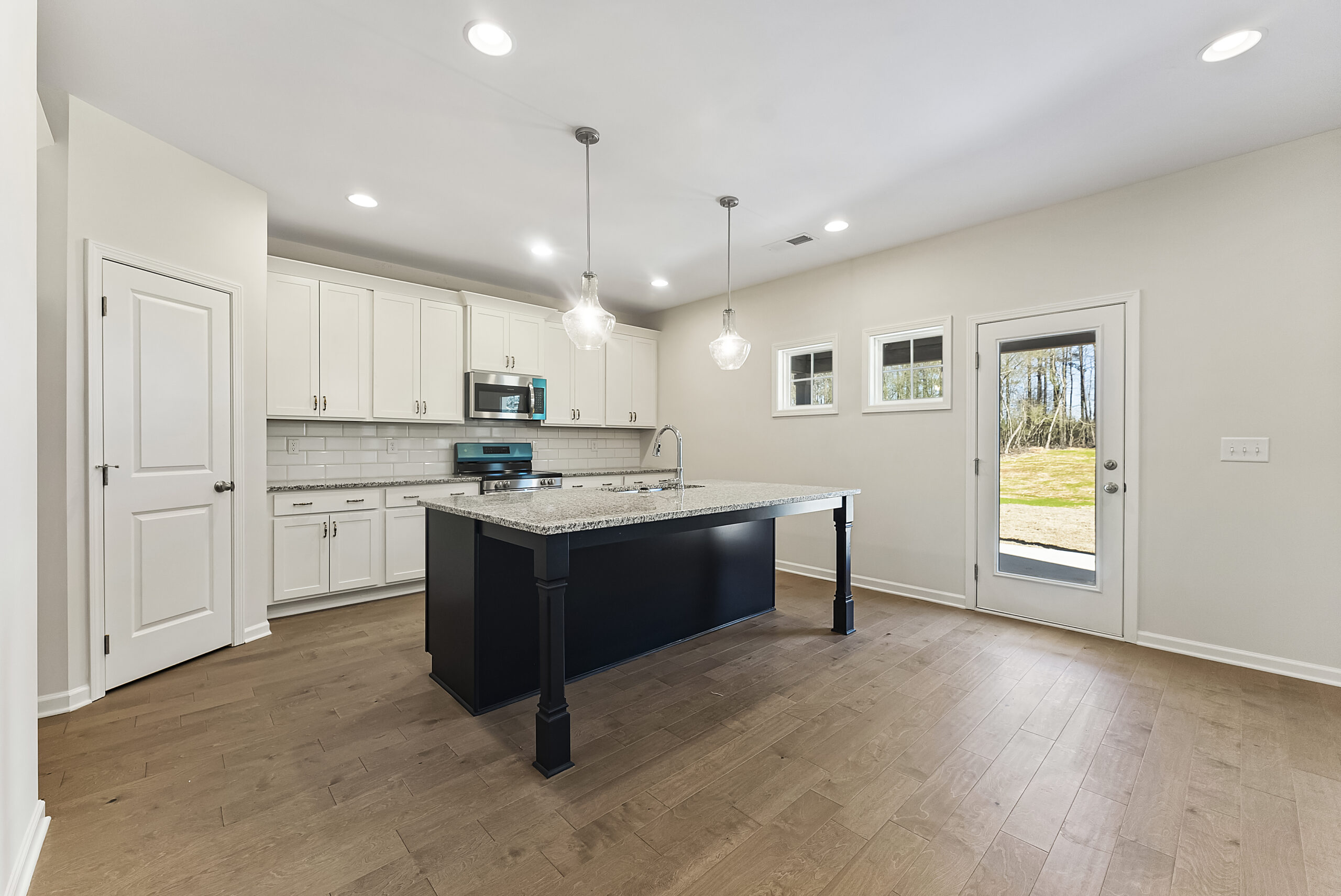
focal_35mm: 14
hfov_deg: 104.2
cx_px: 670
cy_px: 448
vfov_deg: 81.3
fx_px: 522
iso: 400
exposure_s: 1/13
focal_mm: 14
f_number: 7.1
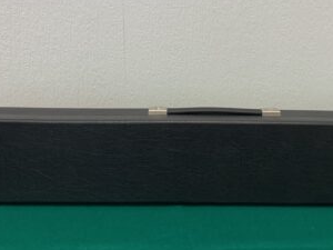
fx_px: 500
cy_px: 79
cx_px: 215
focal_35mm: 52
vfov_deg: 27.8
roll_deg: -1.3
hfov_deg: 36.5
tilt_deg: -16.5
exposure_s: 1/121
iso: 100
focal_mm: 4.25
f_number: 1.8
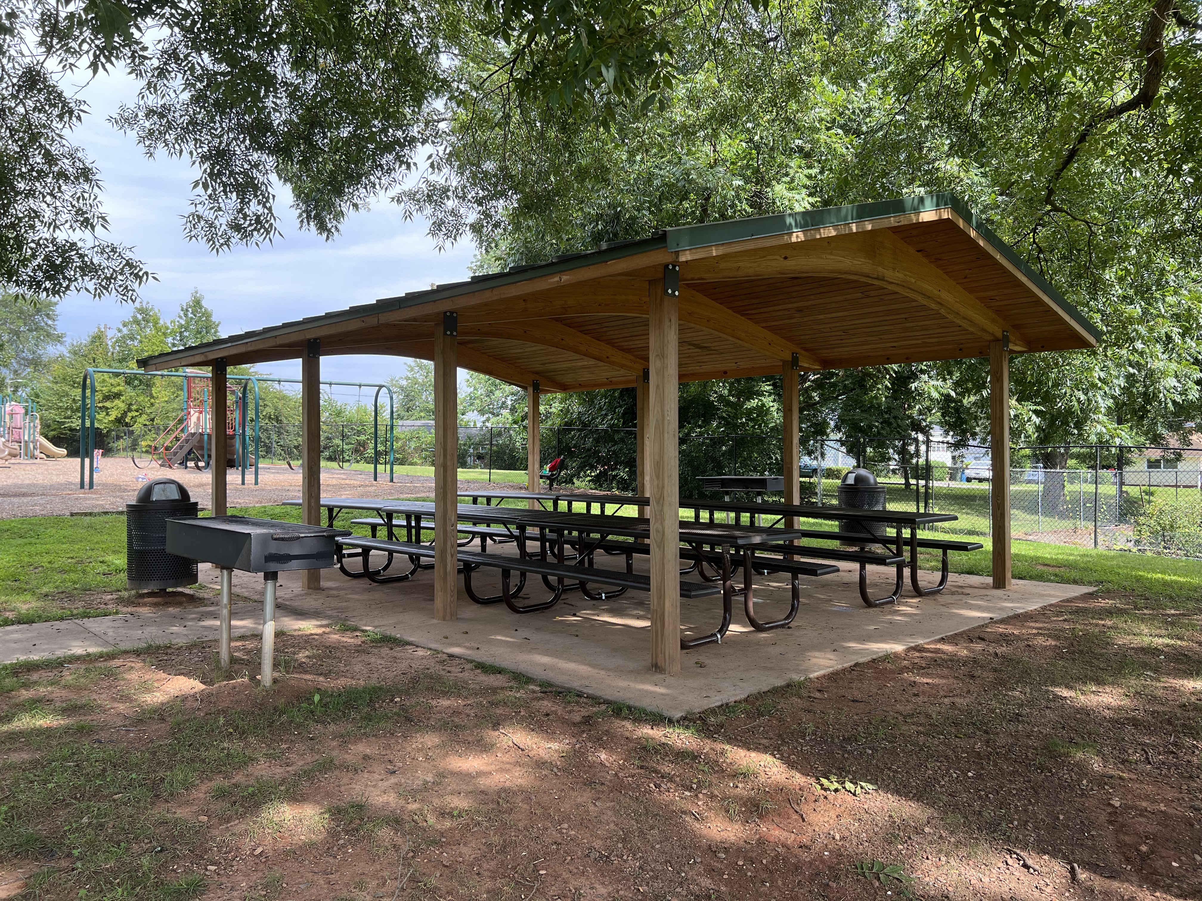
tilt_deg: -0.2
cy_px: 450
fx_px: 903
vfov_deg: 53.1
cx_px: 601
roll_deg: -0.2
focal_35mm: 26
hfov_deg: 67.3
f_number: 1.5
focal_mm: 5.7
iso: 50
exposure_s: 1/743
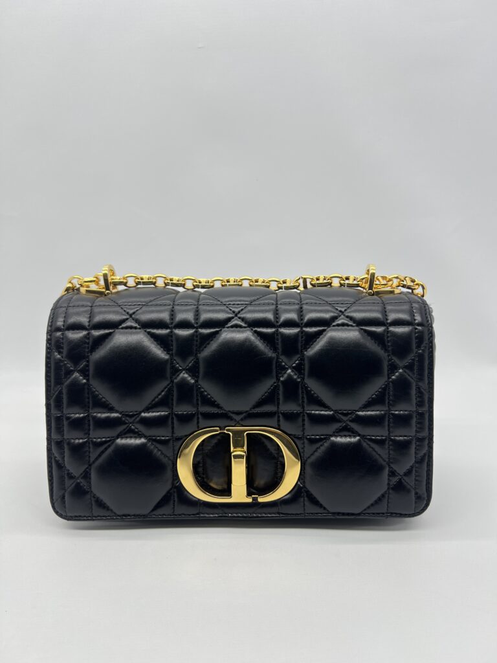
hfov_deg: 53.1
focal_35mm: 26
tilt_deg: -13.7
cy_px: 332
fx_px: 498
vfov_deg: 67.3
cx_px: 248
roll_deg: -0.7
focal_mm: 5.7
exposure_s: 1/167
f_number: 1.5
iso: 40
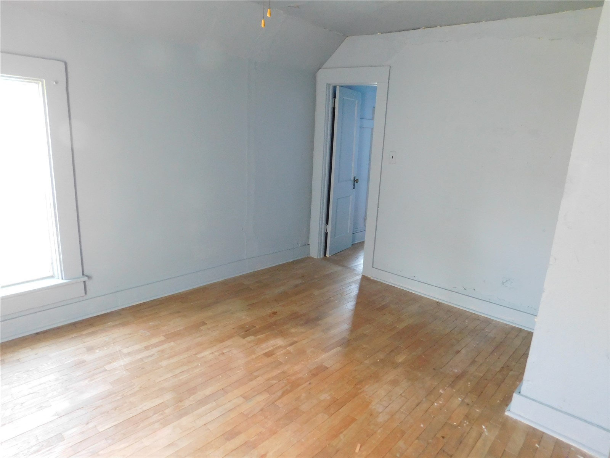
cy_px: 229
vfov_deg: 58.9
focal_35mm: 23
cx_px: 305
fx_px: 405
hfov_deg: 73.9
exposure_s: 1/15
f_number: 3
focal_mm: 4
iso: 400
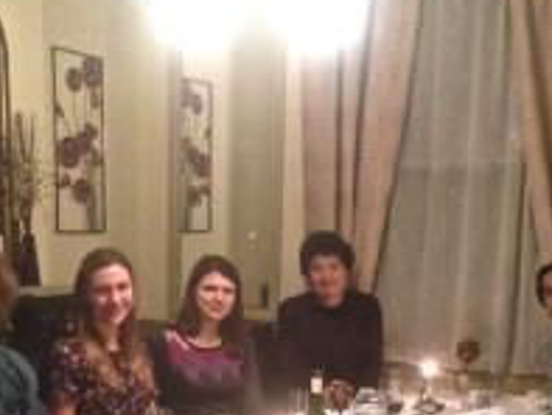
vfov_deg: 21.4
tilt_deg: -8.6
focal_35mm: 67
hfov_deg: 28.9
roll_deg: -0.2
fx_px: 1069
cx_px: 244
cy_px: 381
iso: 640
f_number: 2.4
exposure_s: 1/15
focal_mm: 4.12
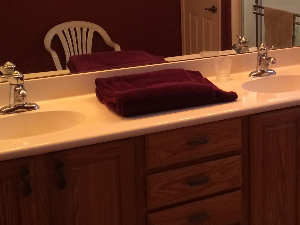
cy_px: 29
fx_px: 581
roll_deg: -0.3
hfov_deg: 27.5
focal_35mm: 67
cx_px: 294
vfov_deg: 21.5
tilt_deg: -10.0
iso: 160
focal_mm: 4.15
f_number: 2.2
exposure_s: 1/30
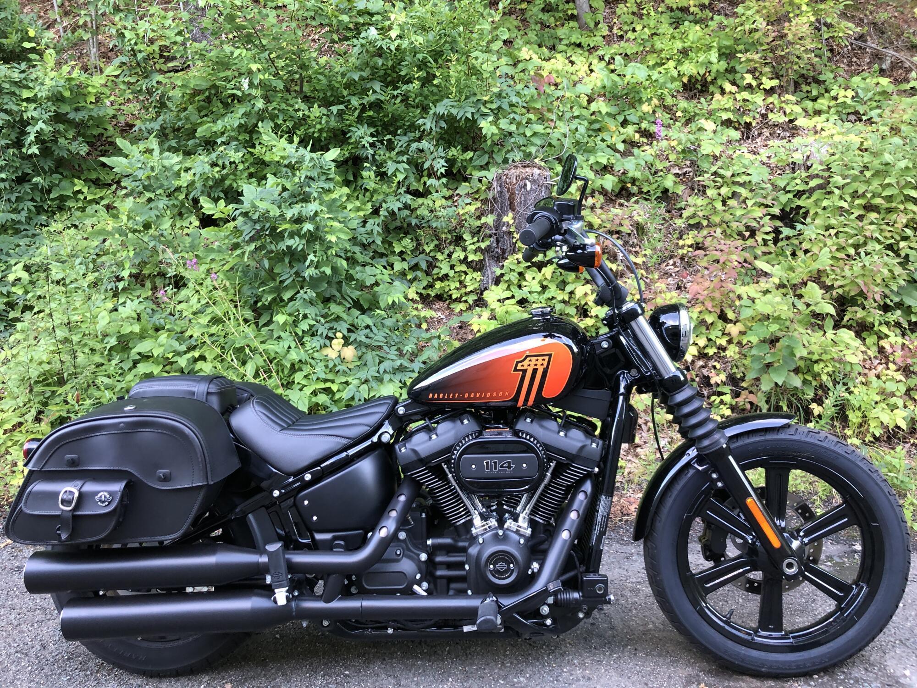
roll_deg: +3.1
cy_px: 344
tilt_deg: -6.6
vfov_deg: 49.7
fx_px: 742
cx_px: 458
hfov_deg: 63.4
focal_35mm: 28
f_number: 1.8
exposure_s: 1/20
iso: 40
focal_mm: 4
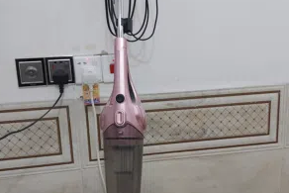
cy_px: 113
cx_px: 145
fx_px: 297
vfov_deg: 35.9
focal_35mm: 37
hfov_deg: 51.9
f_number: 1.7
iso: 125
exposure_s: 1/50
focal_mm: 3.92
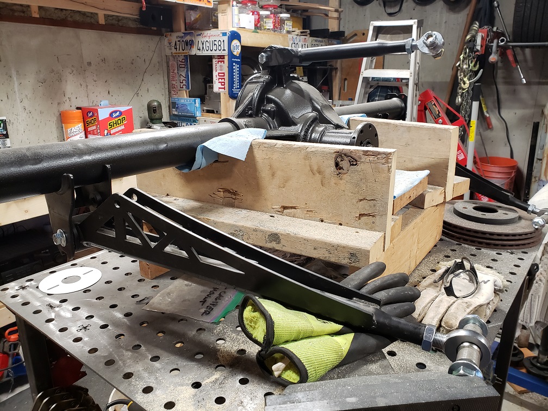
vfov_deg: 53.1
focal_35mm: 26
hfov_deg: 67.3
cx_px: 274
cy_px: 206
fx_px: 412
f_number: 2.4
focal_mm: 4.3
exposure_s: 1/24
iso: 250
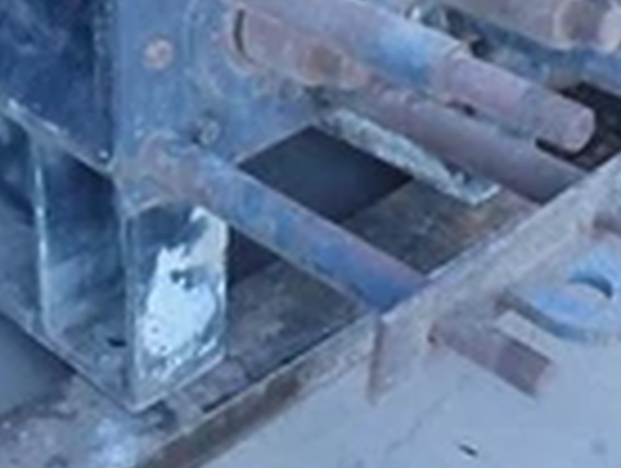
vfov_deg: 17.5
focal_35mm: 81
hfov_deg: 23.8
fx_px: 1456
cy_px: -86
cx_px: 140
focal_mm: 5
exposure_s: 1/160
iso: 800
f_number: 3.9
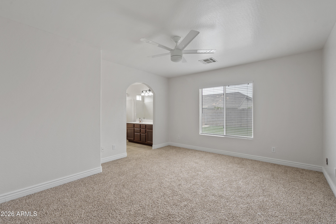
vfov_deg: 75.5
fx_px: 145
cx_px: 168
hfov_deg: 98.6
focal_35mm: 16
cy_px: 112
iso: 500
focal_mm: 15.5
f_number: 8
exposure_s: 1/8
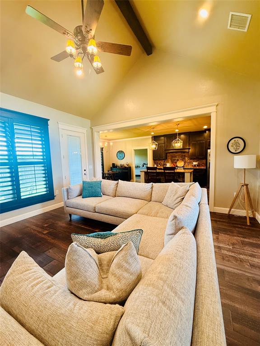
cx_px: 130
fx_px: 140
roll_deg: +2.0
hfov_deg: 85.7
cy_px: 173
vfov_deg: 102.1
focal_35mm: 14
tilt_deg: -4.4
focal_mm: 2.22
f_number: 2.2
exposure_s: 1/60
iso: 250
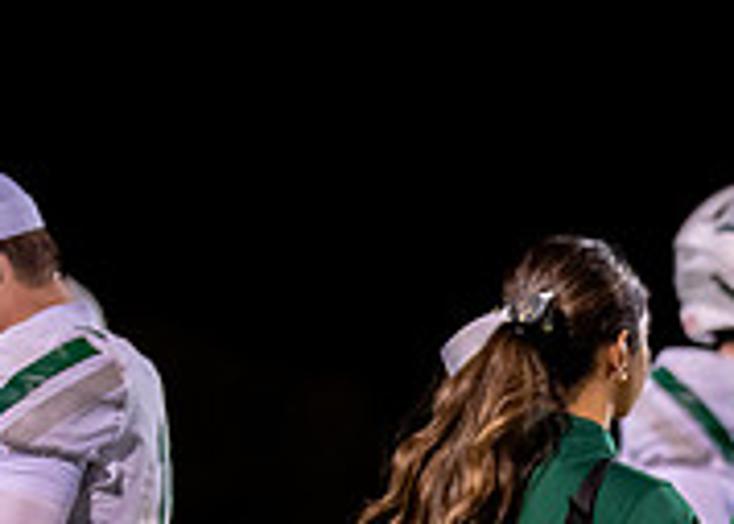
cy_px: 876
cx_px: 1073
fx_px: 12211
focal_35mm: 586
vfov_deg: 2.5
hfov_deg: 3.4
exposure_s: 1/500
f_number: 1.8
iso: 1000
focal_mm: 135
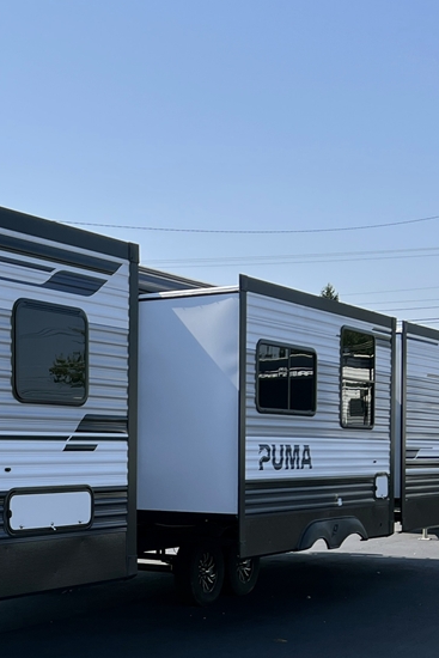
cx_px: -75
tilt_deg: -5.0
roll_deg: +2.3
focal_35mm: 59
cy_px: 522
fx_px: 1078
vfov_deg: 33.0
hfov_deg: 21.5
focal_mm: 5.7
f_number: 1.5
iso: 50
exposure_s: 1/3831
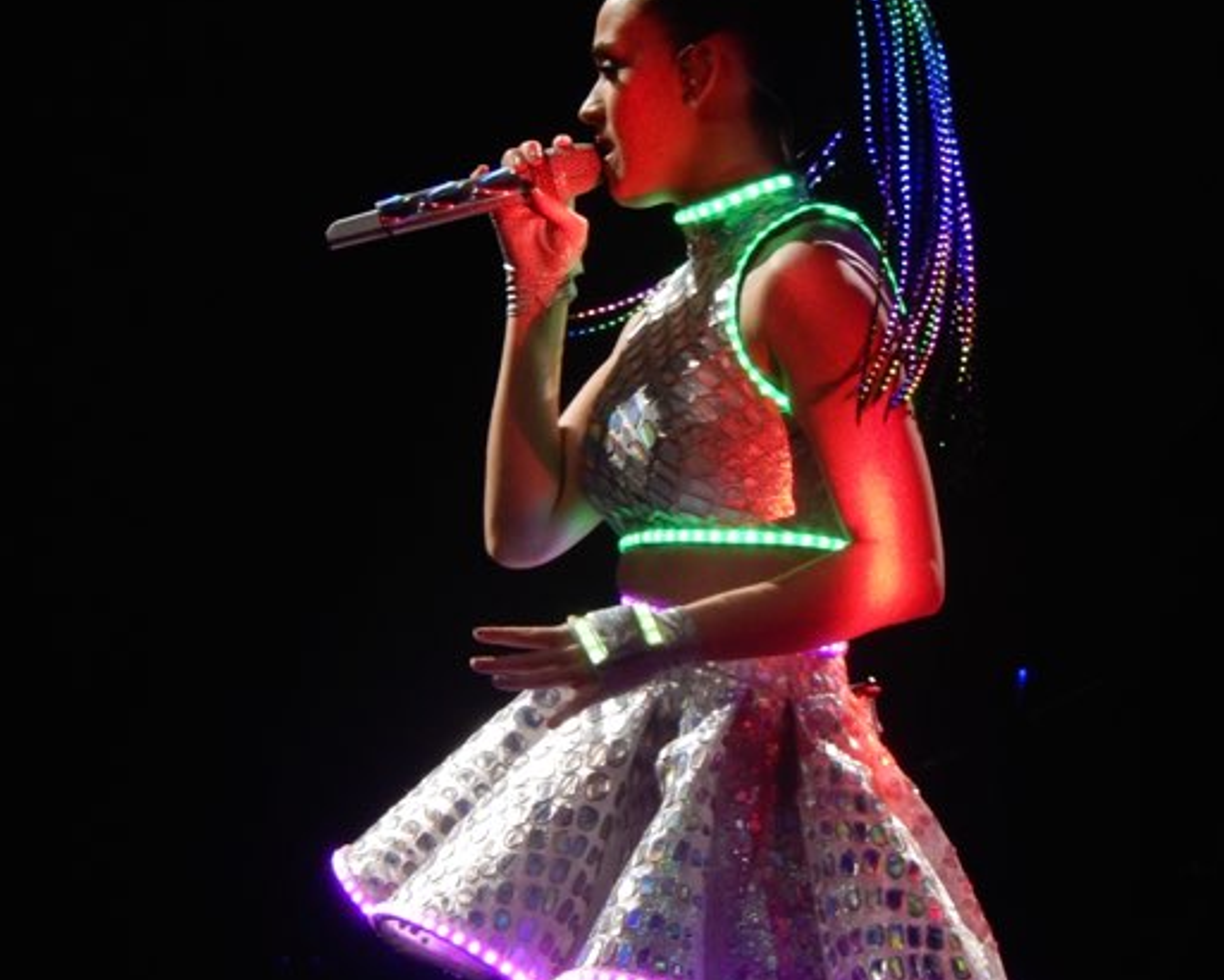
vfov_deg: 6.0
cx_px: 635
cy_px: 422
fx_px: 9315
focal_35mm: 257
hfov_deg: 7.5
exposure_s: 1/60
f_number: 5.7
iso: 400
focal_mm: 30.3
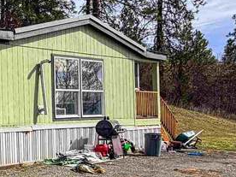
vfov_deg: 22.5
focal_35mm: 65
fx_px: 443
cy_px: 114
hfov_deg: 26.1
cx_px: -58
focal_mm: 2.22
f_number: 2.2
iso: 20
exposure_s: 1/800
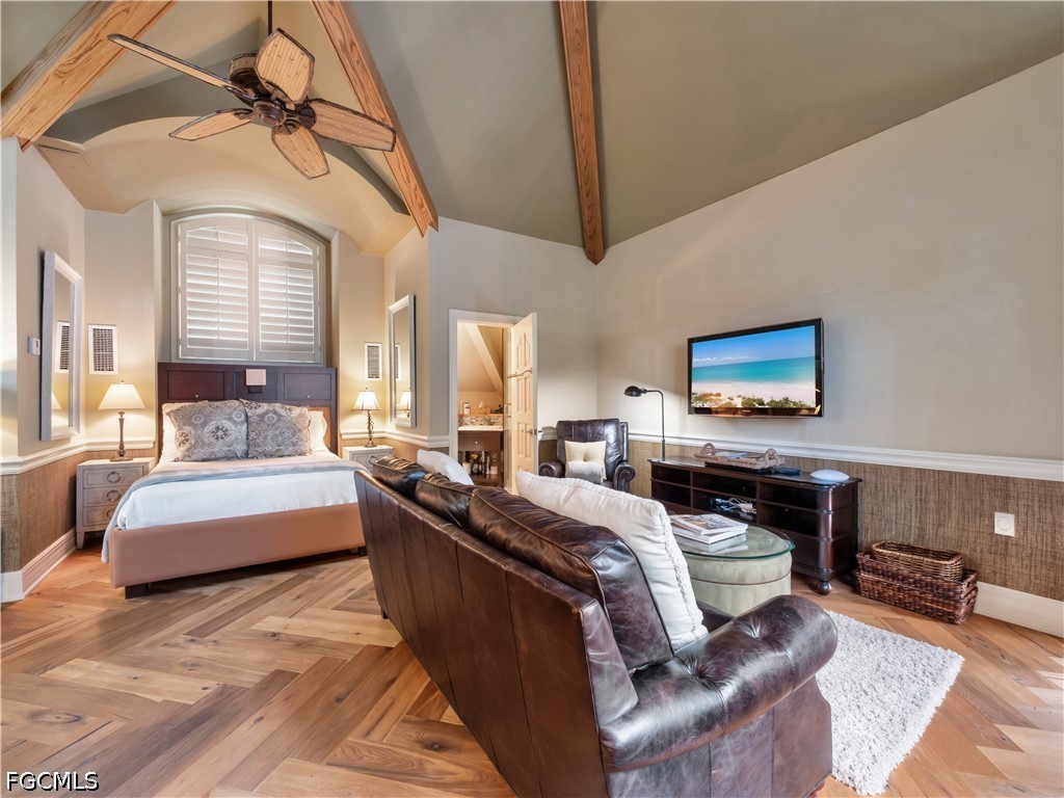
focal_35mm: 14
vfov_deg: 85.7
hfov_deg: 102.1
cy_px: 399
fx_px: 430
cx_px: 532
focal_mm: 7
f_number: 7.1
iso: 200
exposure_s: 1.6
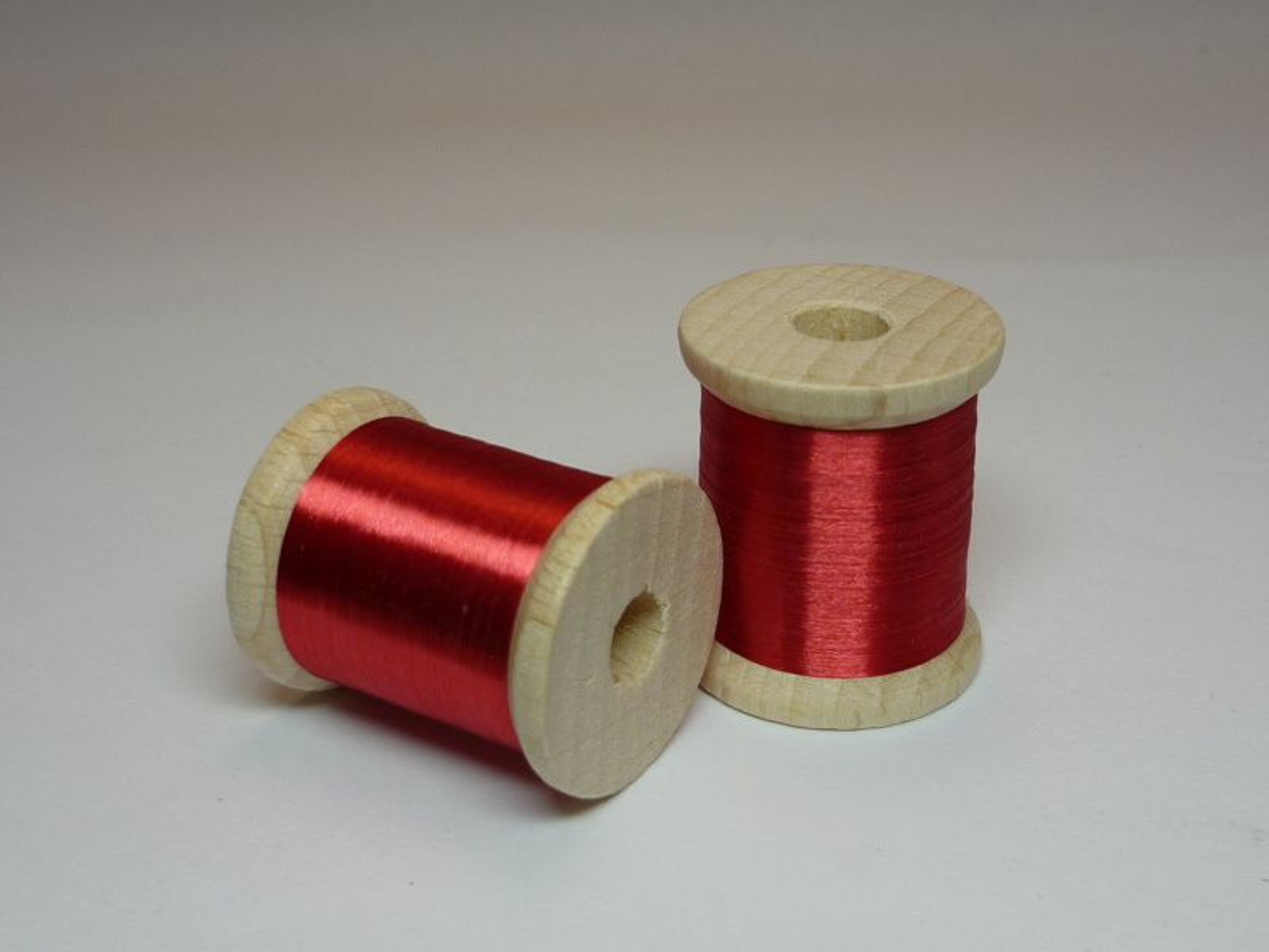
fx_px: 1210
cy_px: 476
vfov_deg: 42.9
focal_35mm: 33
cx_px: 634
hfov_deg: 55.4
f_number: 2.8
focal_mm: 5.5
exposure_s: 1/200
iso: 100
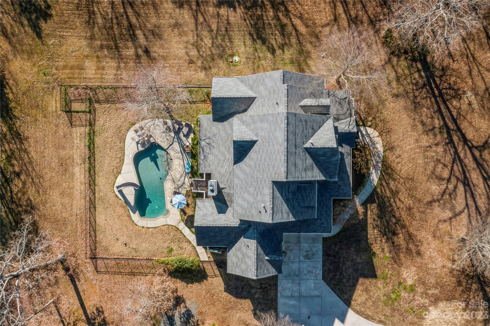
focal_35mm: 28
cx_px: 245
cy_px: 163
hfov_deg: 65.5
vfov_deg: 46.4
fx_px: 381
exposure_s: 1/800
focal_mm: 10.26
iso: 100
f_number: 5.6
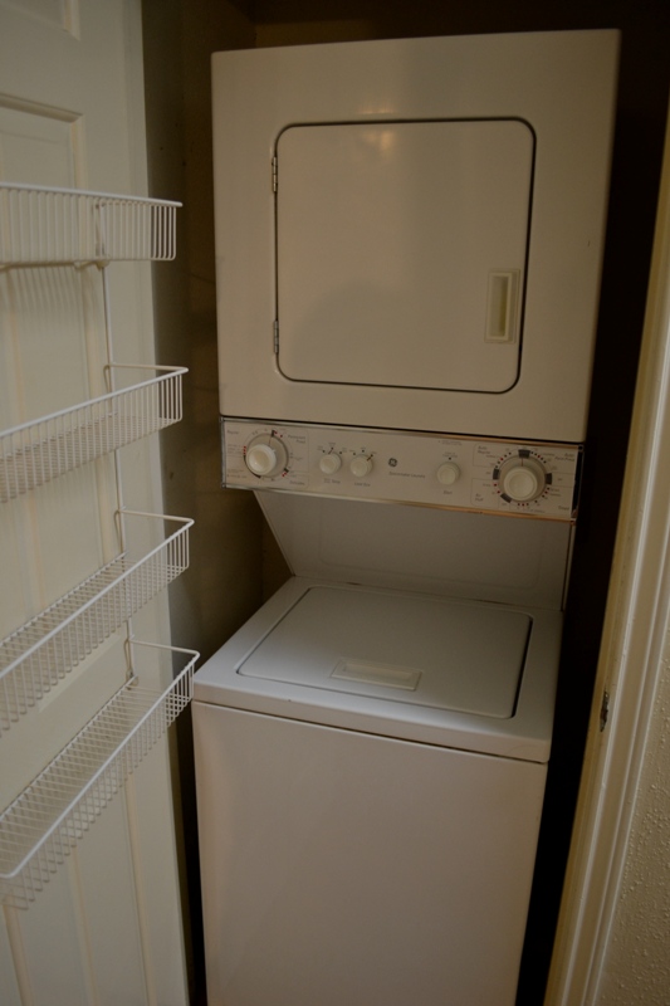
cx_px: 335
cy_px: 503
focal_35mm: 27
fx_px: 754
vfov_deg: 67.4
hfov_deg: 47.9
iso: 400
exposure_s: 1/20
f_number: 3.5
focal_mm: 18
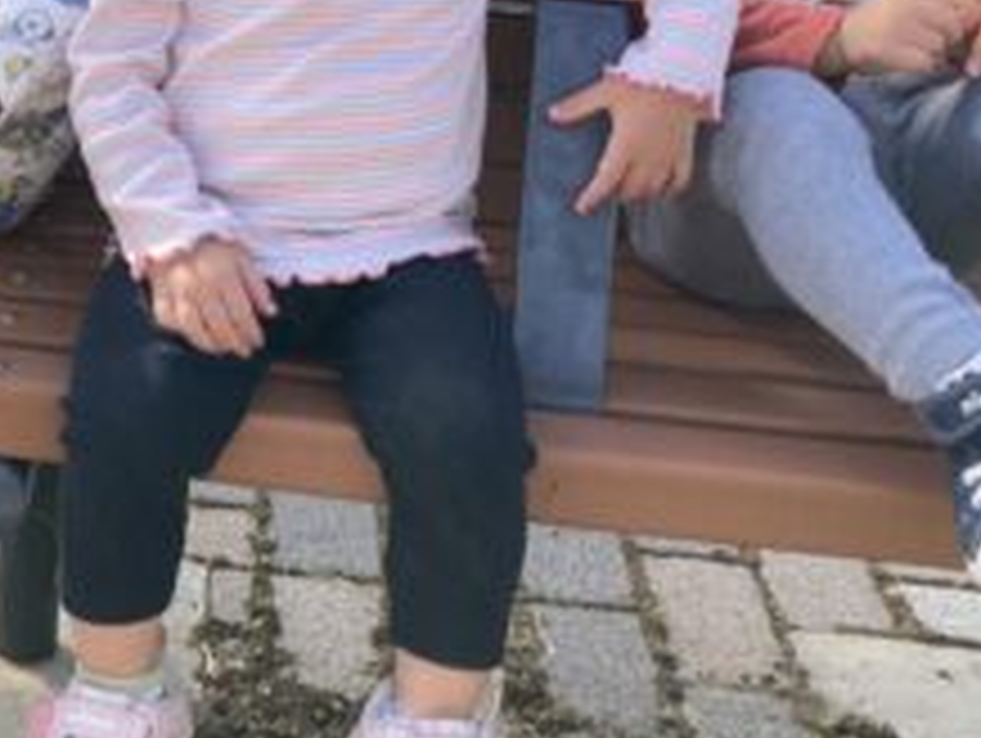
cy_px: 76
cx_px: -72
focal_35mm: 77
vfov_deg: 18.9
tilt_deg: -16.0
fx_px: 2185
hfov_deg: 23.8
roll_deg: -3.0
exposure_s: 1/592
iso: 20
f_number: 1.8
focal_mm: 3.99
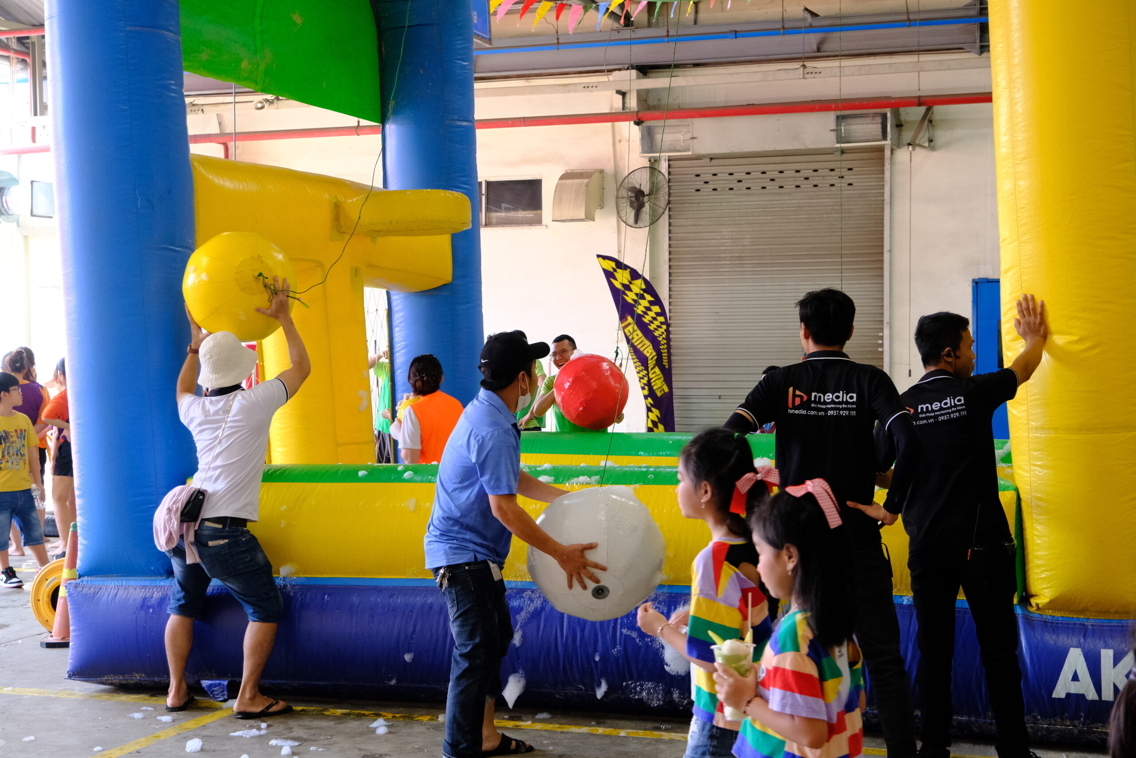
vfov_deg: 26.5
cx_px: 568
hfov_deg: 38.9
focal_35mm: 51
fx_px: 1609
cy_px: 379
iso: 1600
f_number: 4
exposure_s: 1/250
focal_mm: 34.2
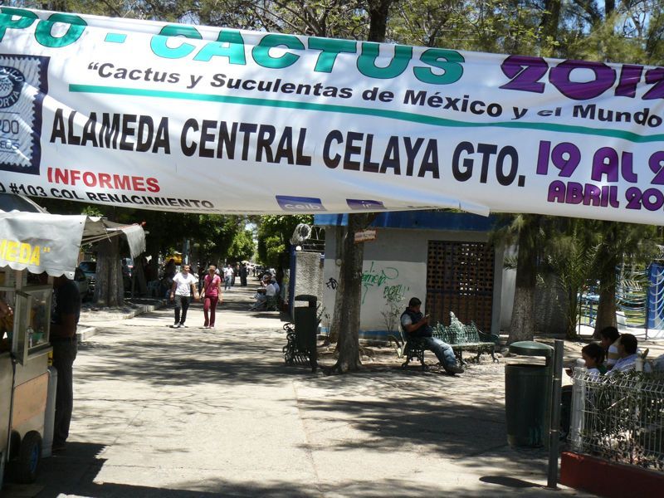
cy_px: 249
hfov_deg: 35.5
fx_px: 1036
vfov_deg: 27.0
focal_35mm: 54
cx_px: 332
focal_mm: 8.9
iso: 100
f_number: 5
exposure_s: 1/200
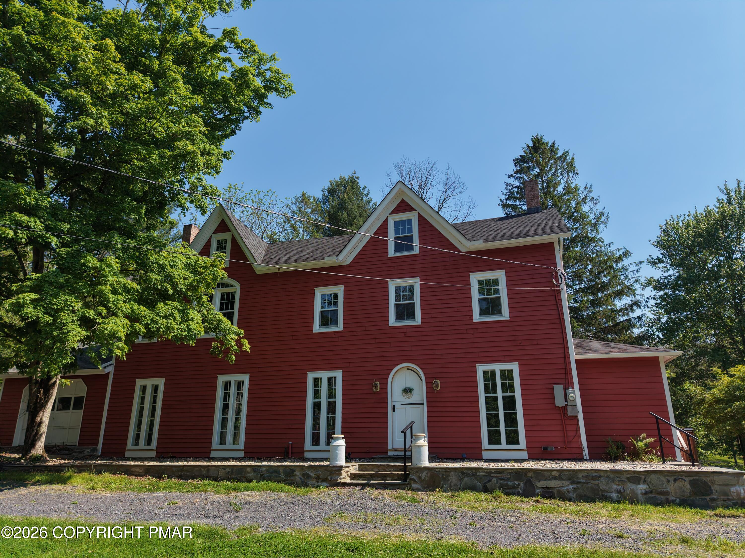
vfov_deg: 56.8
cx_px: 372
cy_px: 279
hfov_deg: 71.6
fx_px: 517
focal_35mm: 24
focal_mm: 8.67
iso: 300
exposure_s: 1/800
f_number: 1.8
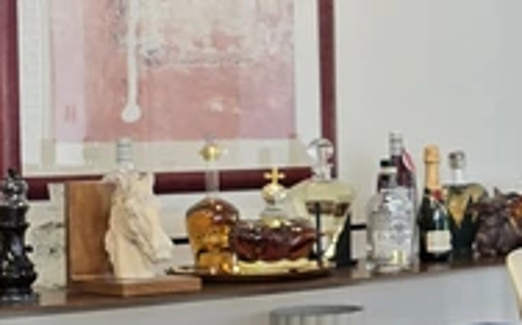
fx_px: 1478
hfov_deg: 17.7
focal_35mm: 104
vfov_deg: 12.5
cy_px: 161
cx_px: 816
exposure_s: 1/120
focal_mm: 6.3
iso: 80
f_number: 1.7
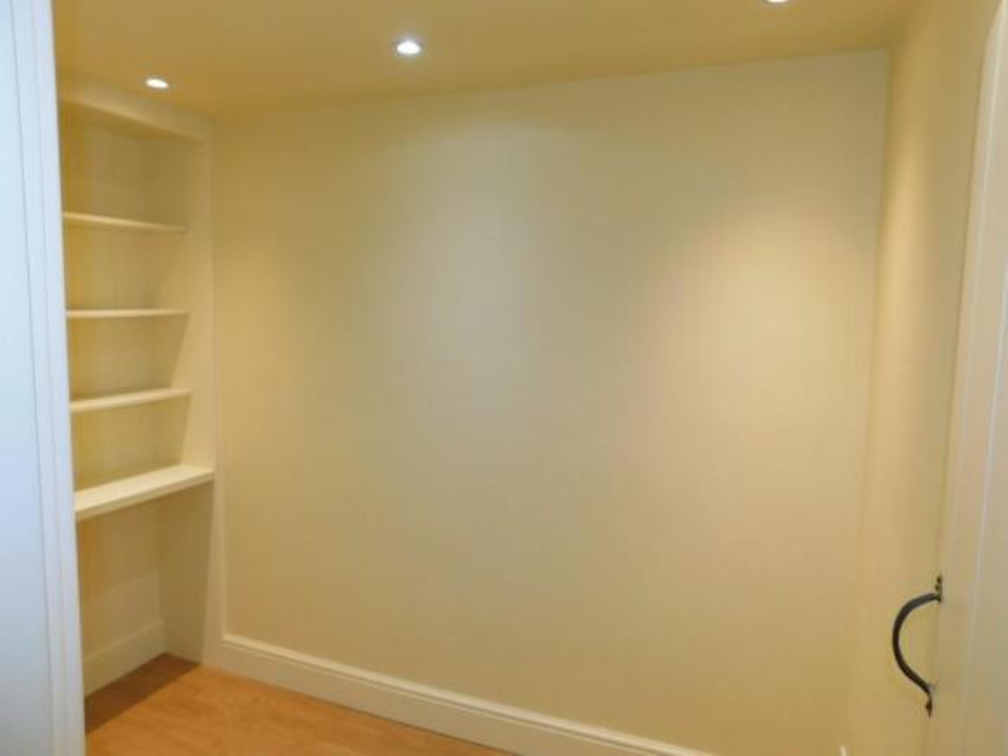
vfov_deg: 58.9
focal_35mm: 23
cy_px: 378
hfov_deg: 73.9
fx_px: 670
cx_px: 504
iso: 125
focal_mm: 4
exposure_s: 1/40
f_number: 3
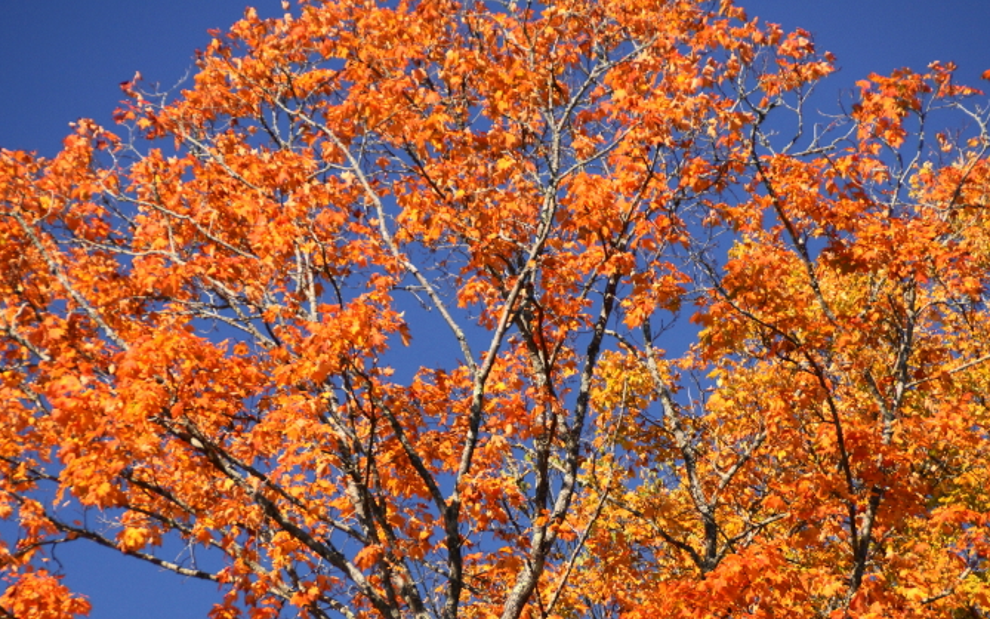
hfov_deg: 5.8
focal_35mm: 365
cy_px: 412
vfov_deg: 3.6
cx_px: 505
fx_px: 9847
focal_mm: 160
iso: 160
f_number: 6.3
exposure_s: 1/250
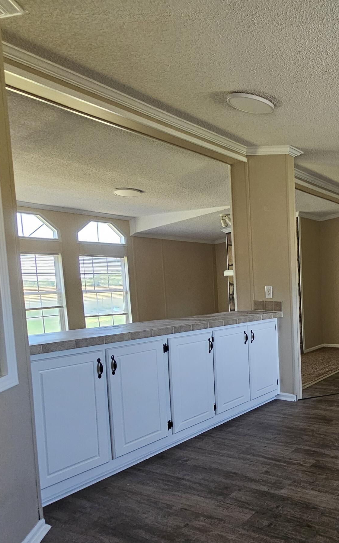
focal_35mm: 23
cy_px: 311
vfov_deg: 76.7
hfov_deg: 40.6
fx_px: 340
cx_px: 387
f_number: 2.2
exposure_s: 1/60
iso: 320
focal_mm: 2.2
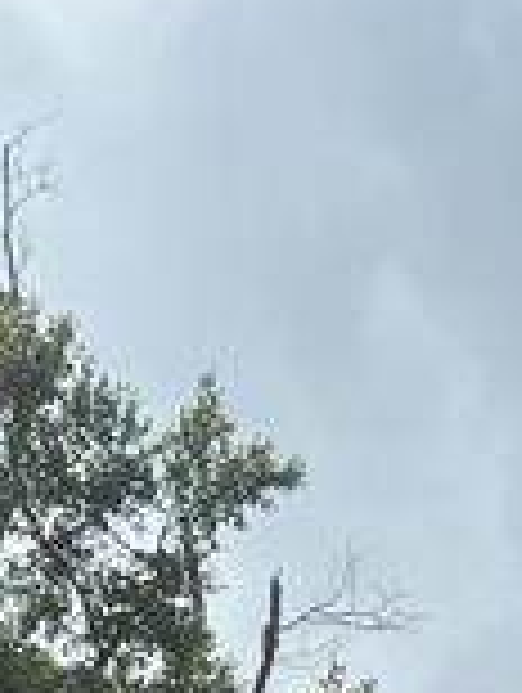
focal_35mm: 168
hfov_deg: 8.9
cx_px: 302
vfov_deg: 9.6
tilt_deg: -0.7
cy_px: 1948
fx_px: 3369
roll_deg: +1.0
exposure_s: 1/6711
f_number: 1.78
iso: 100
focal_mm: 6.76
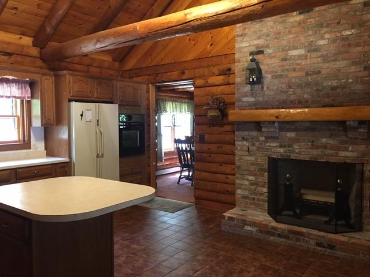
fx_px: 310
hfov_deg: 61.7
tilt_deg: -2.4
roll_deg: -0.9
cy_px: 138
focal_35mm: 29
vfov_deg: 48.2
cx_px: 185
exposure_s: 1/10
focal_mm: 4.15
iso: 100
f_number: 2.2
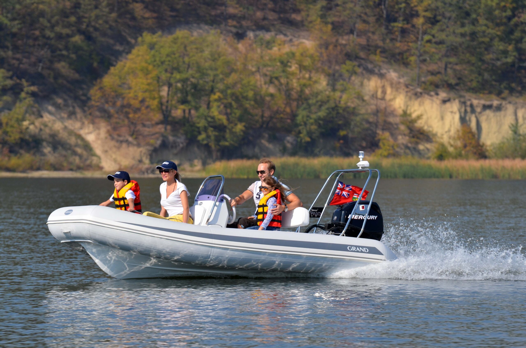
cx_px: 263
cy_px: 174
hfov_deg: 7.1
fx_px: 4264
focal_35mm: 292
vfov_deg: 4.7
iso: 200
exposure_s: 1/800
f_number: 7.1
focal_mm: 195
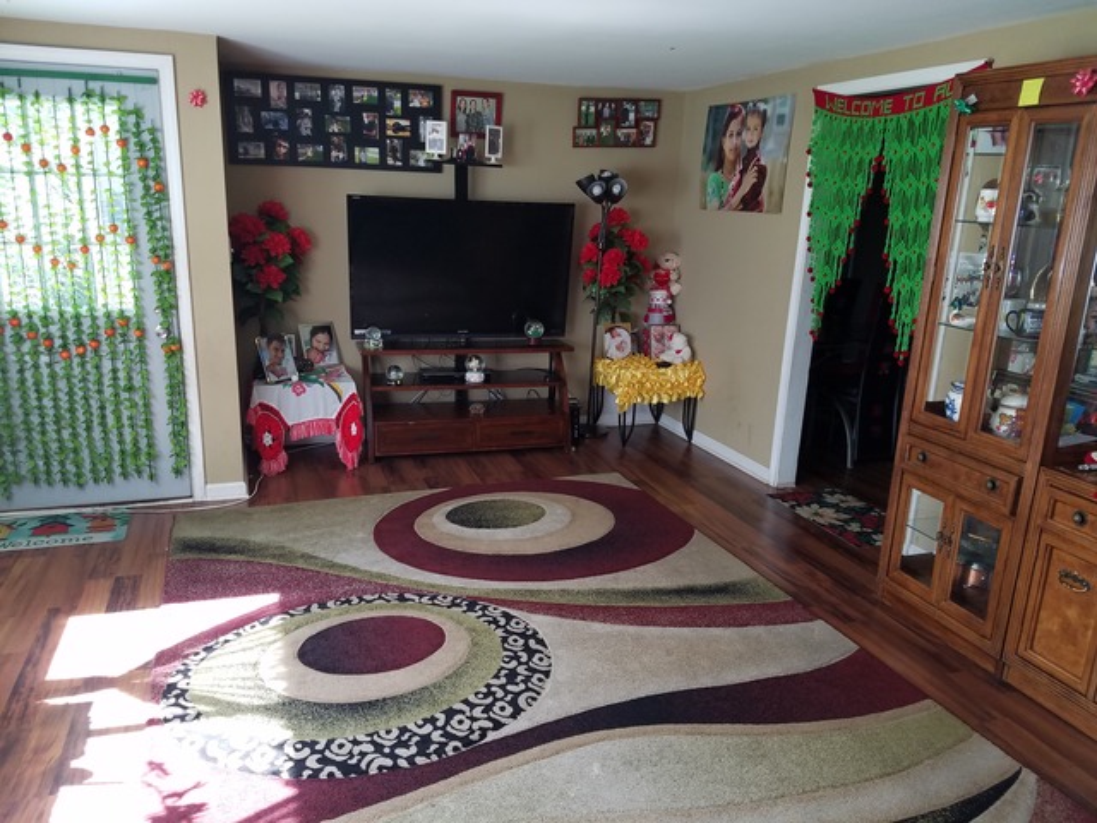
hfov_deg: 67.3
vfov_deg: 53.1
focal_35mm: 26
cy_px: 412
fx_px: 824
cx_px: 548
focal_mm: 4.2
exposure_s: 1/60
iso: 80
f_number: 1.7
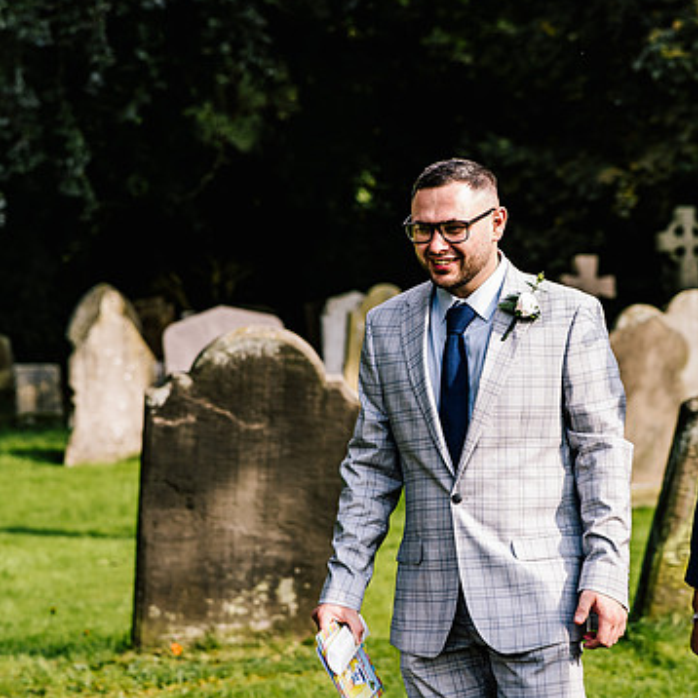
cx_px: 470
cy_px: 352
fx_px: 2669
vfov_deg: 14.9
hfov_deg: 14.9
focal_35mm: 117
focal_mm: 85
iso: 50
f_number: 4
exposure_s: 1/125
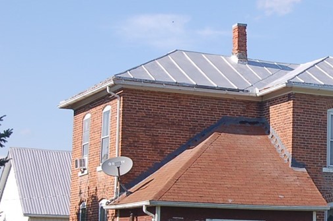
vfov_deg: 11.1
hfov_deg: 16.3
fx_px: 1137
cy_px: 121
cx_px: 337
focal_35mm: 123
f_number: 8
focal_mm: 38
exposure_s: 1/250
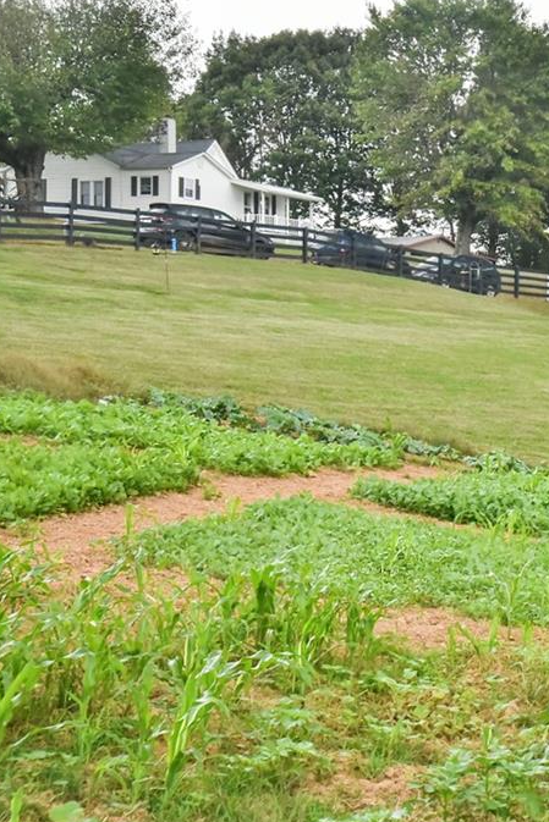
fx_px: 1669
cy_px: 413
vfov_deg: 27.7
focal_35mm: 73
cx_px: 573
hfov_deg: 18.1
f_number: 16
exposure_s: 1/250
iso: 4000
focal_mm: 48
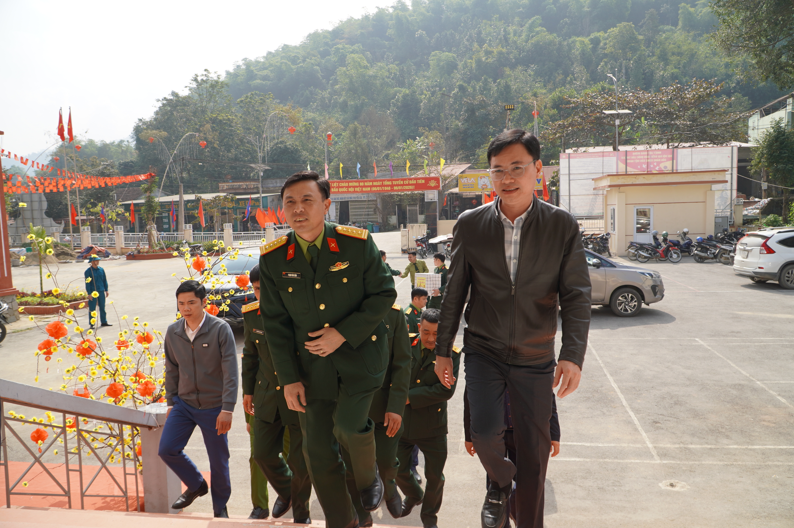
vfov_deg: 45.6
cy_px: 264
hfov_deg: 64.6
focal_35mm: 28
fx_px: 628
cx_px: 397
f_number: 4.5
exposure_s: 1/500
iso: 100
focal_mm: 19
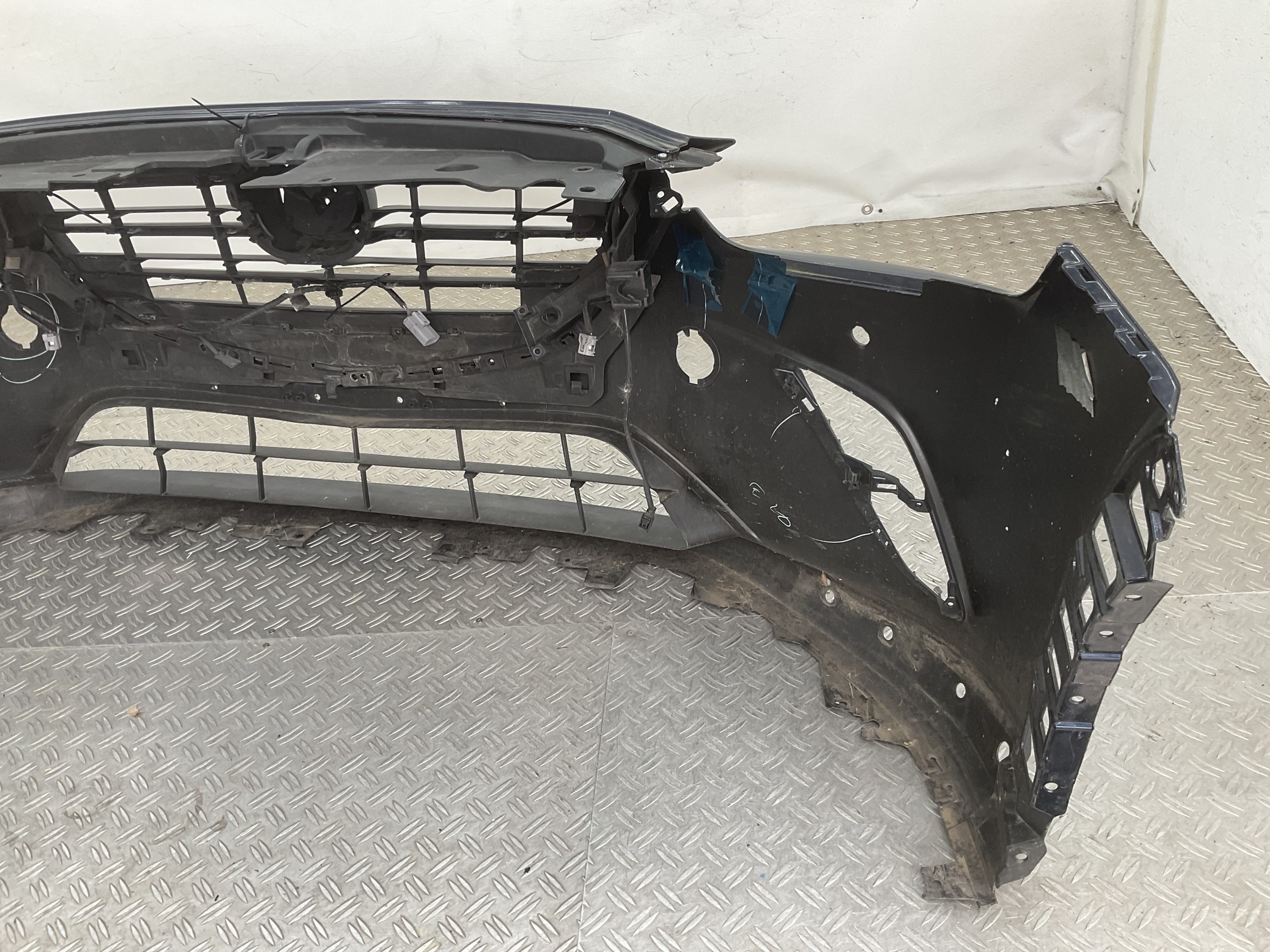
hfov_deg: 61.7
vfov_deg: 48.2
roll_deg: +6.2
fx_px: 1064
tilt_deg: -35.0
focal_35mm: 29
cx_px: 635
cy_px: 476
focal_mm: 3
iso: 25
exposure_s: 1/100
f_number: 1.8
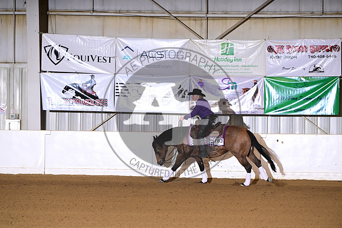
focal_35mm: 200
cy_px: 114
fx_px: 1900
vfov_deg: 6.9
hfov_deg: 10.3
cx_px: 171
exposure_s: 1/200
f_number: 4.5
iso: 2500
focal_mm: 200
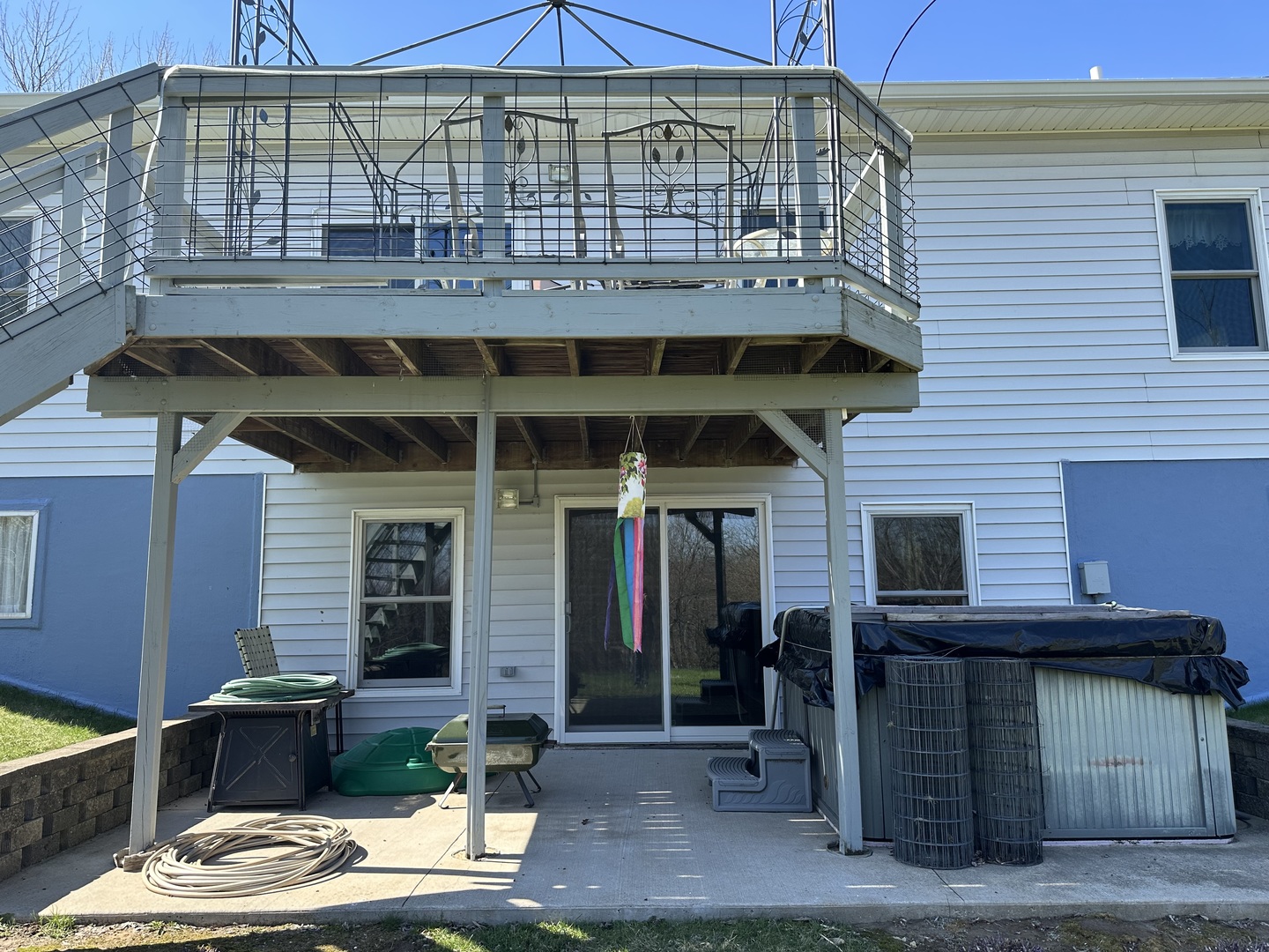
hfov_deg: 71.6
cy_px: 476
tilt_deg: +8.3
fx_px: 880
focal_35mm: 24
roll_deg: +0.8
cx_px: 634
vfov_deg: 56.8
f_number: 1.78
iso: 80
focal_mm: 6.86
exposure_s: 1/1131
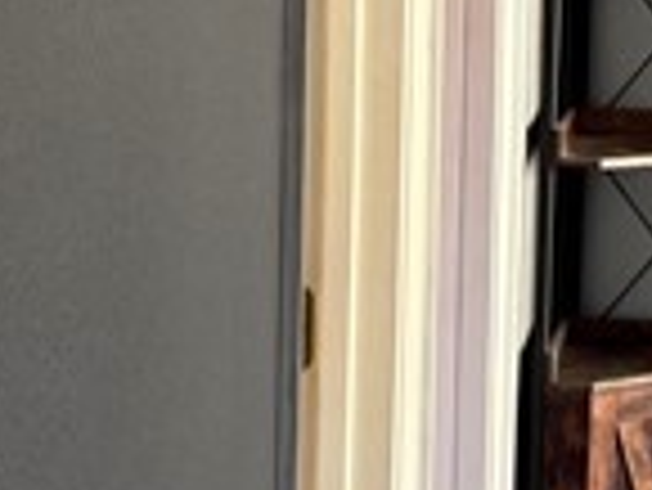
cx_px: 904
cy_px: 121
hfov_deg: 11.3
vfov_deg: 8.8
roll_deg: -1.7
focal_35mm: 169
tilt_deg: -6.6
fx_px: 3186
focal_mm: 6.76
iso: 250
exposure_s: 1/60
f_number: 1.78
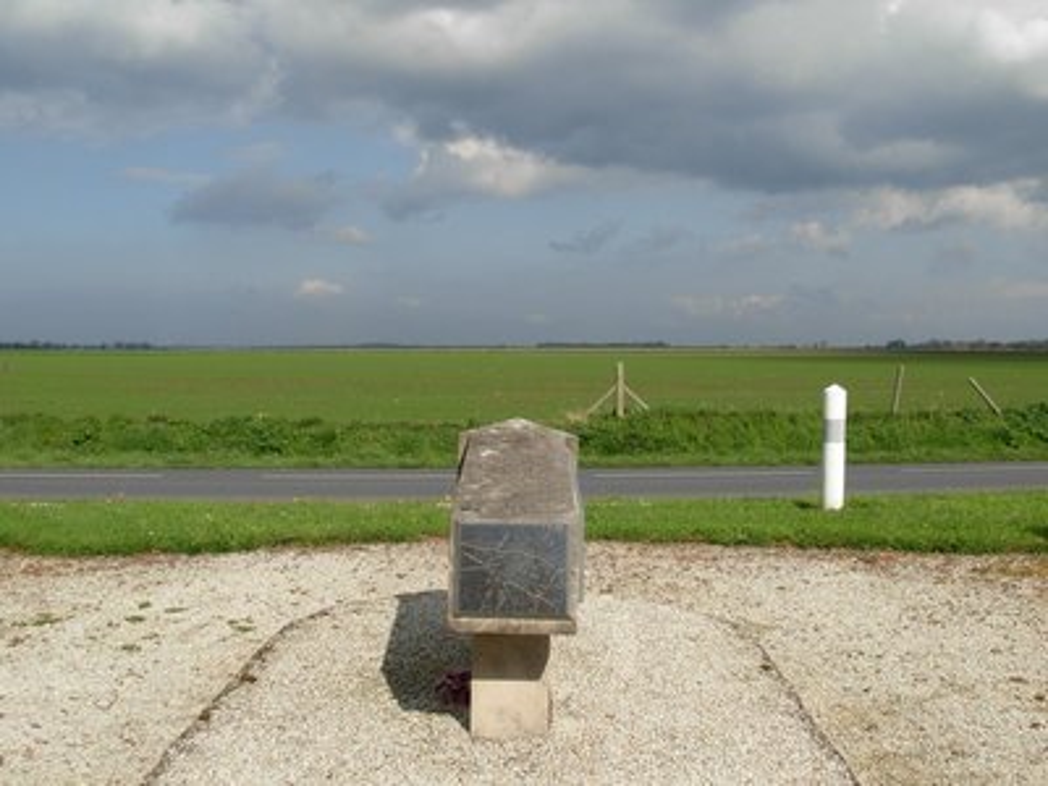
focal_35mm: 38
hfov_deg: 49.0
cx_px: 524
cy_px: 393
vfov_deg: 37.7
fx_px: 1150
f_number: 4.9
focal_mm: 6.3
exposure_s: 1/627
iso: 79
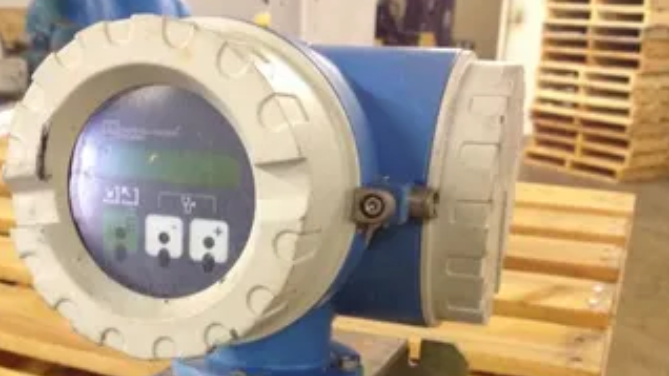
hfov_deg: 42.7
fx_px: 852
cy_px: 296
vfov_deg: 24.6
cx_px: 271
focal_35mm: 48
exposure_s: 1/20
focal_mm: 4.28
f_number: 2.4
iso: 160
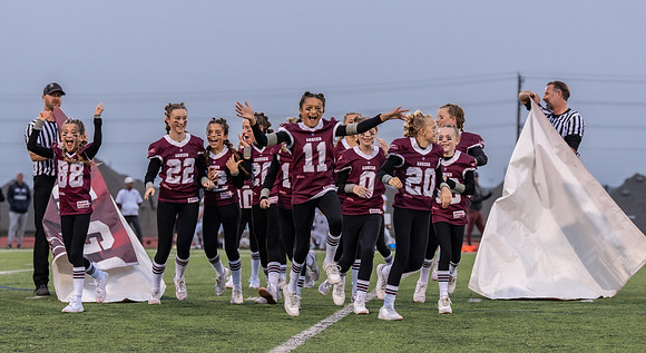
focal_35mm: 135
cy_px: 196
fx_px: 2289
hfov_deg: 16.1
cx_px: 341
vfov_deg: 8.8
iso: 3200
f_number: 3.5
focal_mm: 101
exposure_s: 1/1250
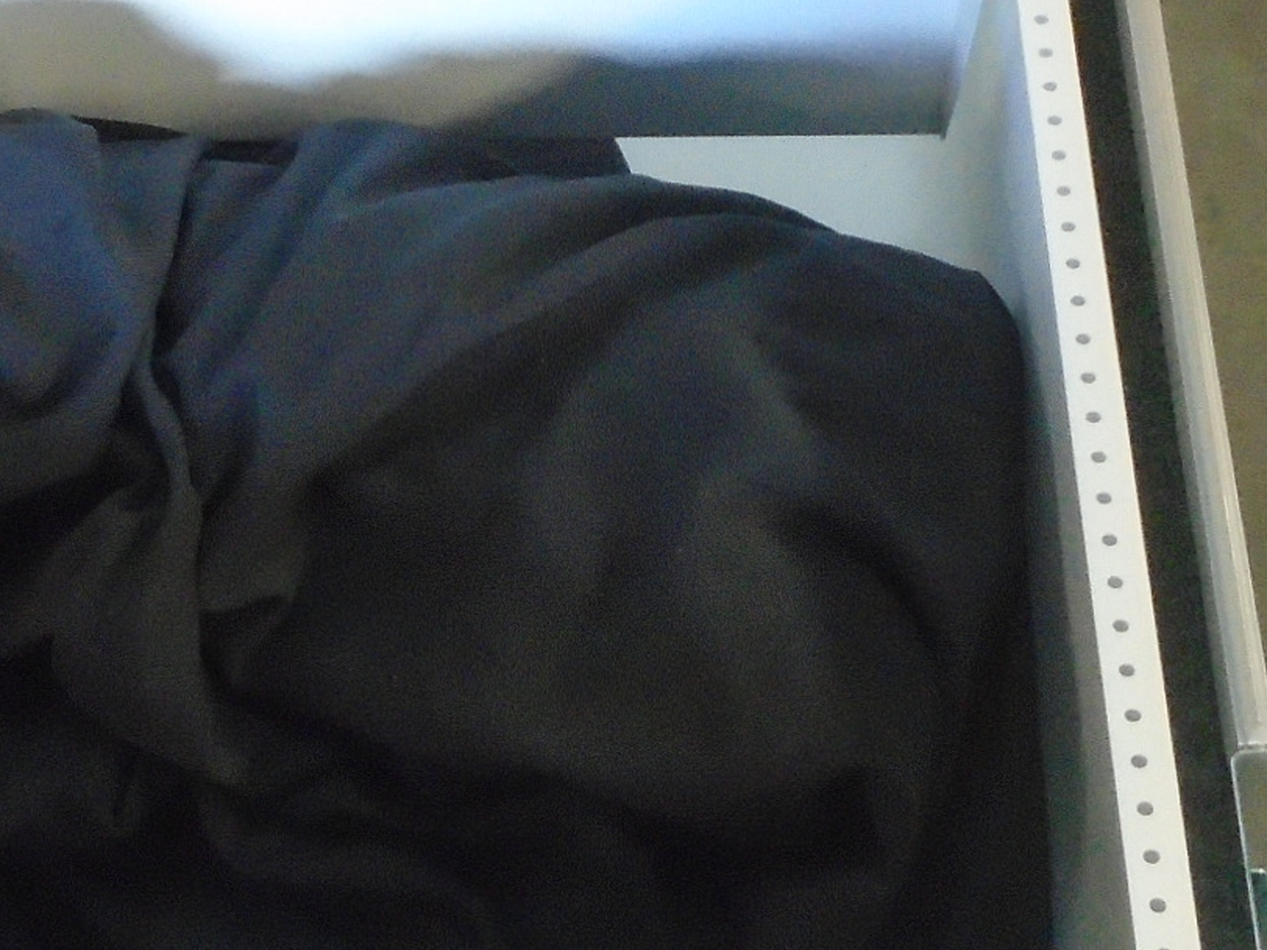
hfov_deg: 23.6
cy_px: 351
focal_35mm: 83
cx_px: 624
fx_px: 3038
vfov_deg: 17.7
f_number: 3.2
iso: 640
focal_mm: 4.6
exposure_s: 1/30
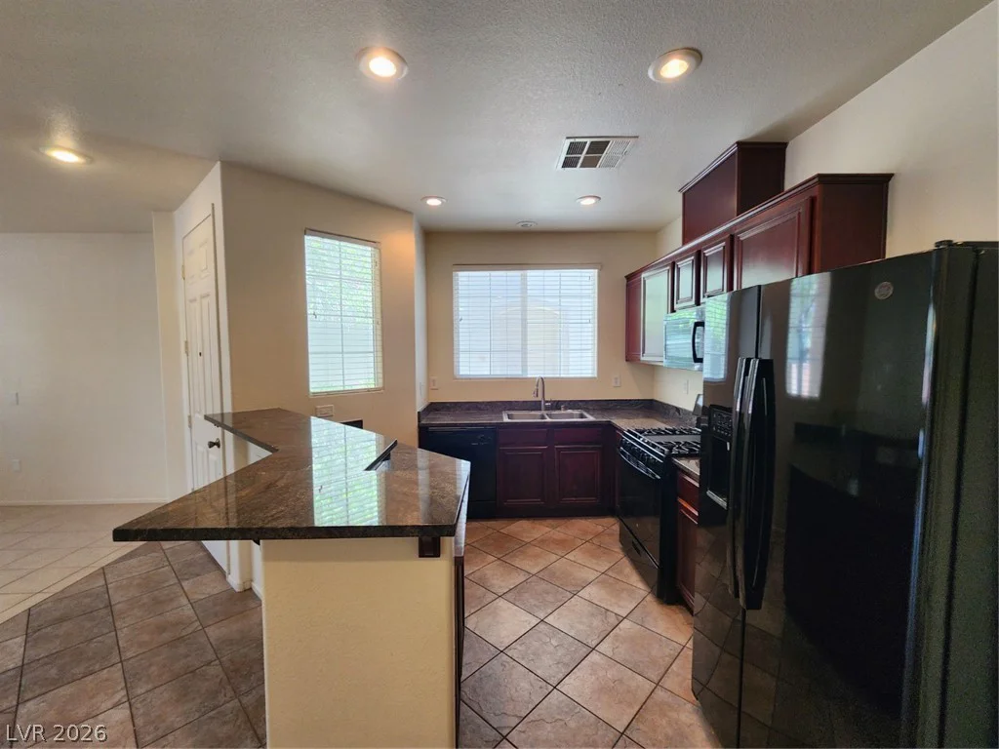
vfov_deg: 89.9
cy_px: 374
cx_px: 500
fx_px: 375
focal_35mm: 13
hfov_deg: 106.2
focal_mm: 2.2
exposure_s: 1/60
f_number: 2.2
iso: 125
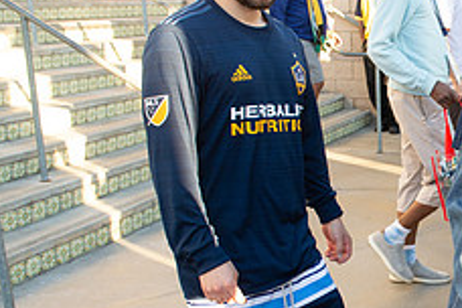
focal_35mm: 61
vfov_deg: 22.1
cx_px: 486
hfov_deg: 30.1
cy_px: 218
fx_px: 783
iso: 800
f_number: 4.5
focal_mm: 24
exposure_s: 1/400
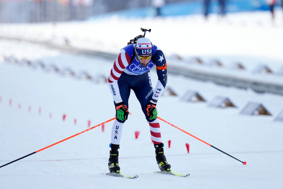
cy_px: 94
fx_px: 3144
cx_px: 142
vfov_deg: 3.4
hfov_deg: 5.2
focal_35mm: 400
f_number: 4
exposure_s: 1/2000
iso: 400
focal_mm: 400
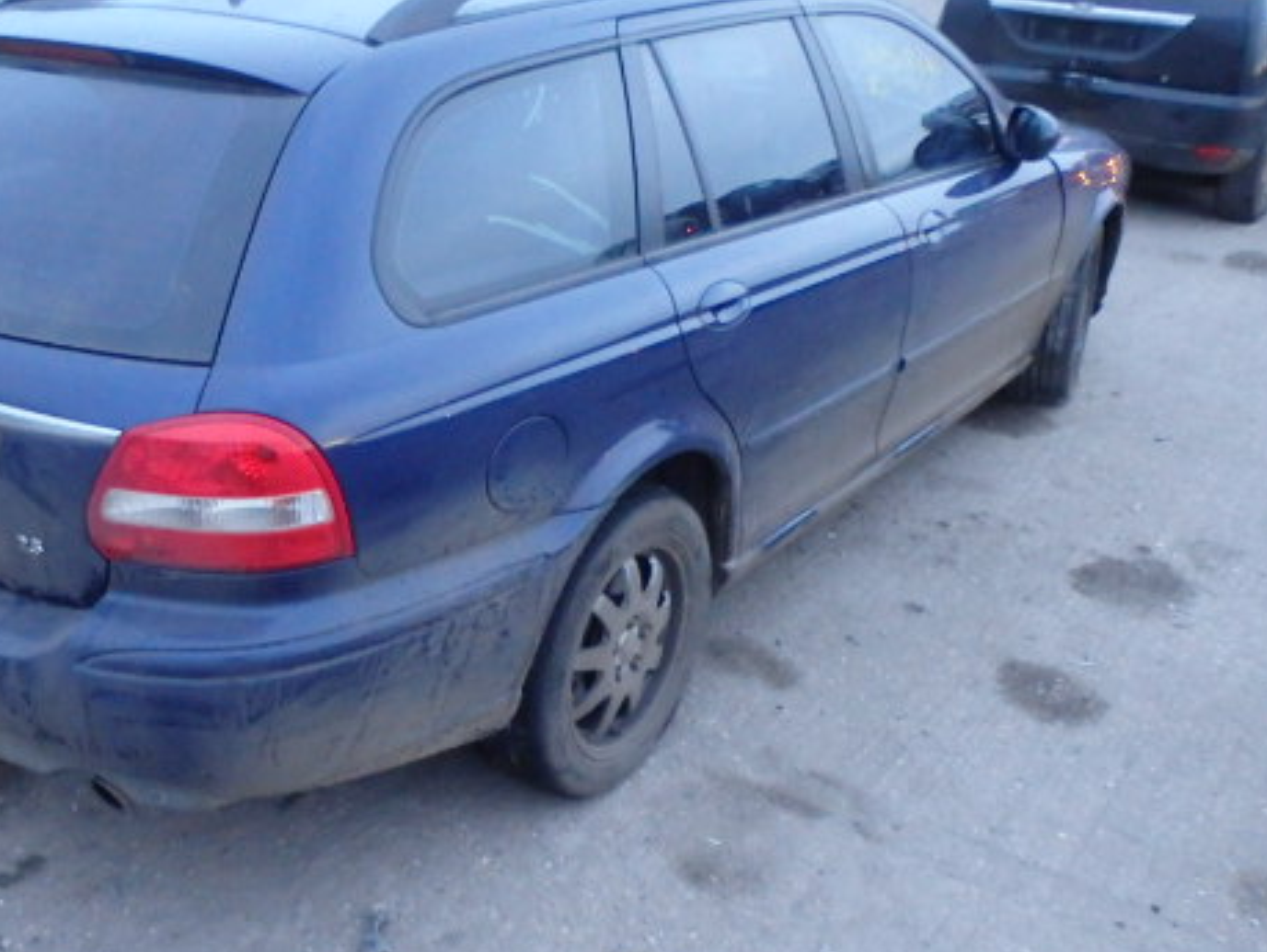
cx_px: 422
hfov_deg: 47.1
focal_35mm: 39
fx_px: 1429
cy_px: 546
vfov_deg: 36.8
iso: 1600
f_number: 3.9
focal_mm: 5
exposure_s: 1/30
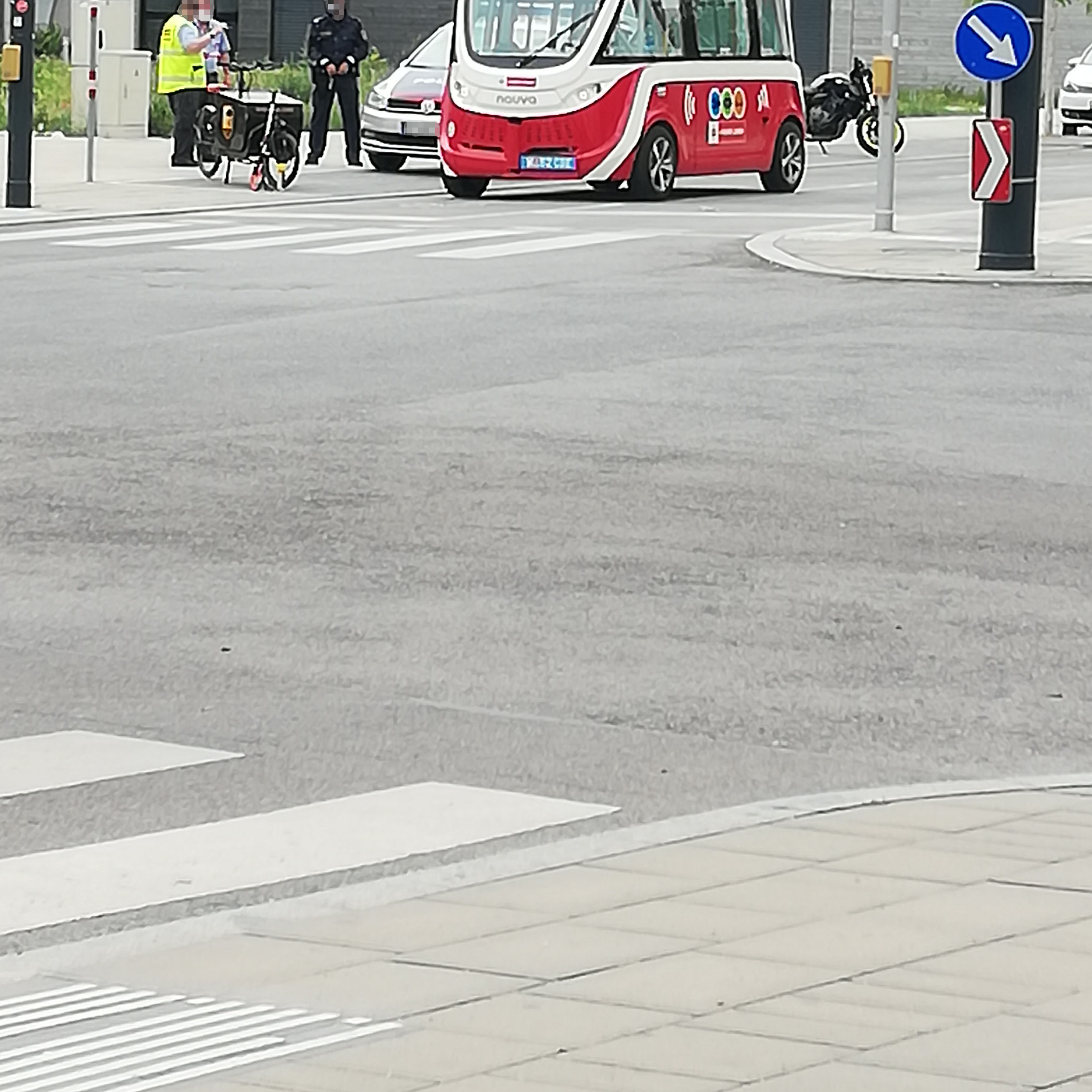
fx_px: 5139
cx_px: 548
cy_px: 350
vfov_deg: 12.1
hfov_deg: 12.1
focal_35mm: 144
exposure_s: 1/353
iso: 50
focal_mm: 3.81
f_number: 2.2
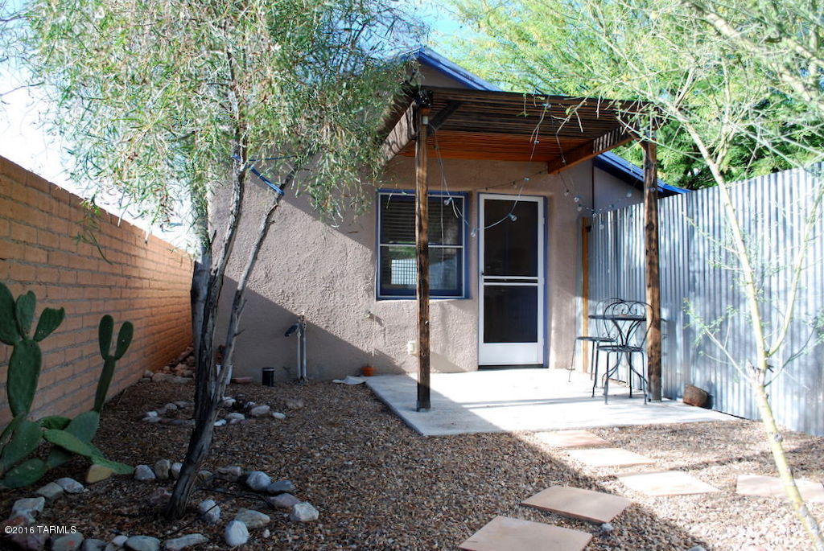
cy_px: 276
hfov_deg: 67.3
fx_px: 619
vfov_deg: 48.0
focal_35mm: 27
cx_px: 412
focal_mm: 18
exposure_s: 1/125
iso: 110
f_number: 5.6
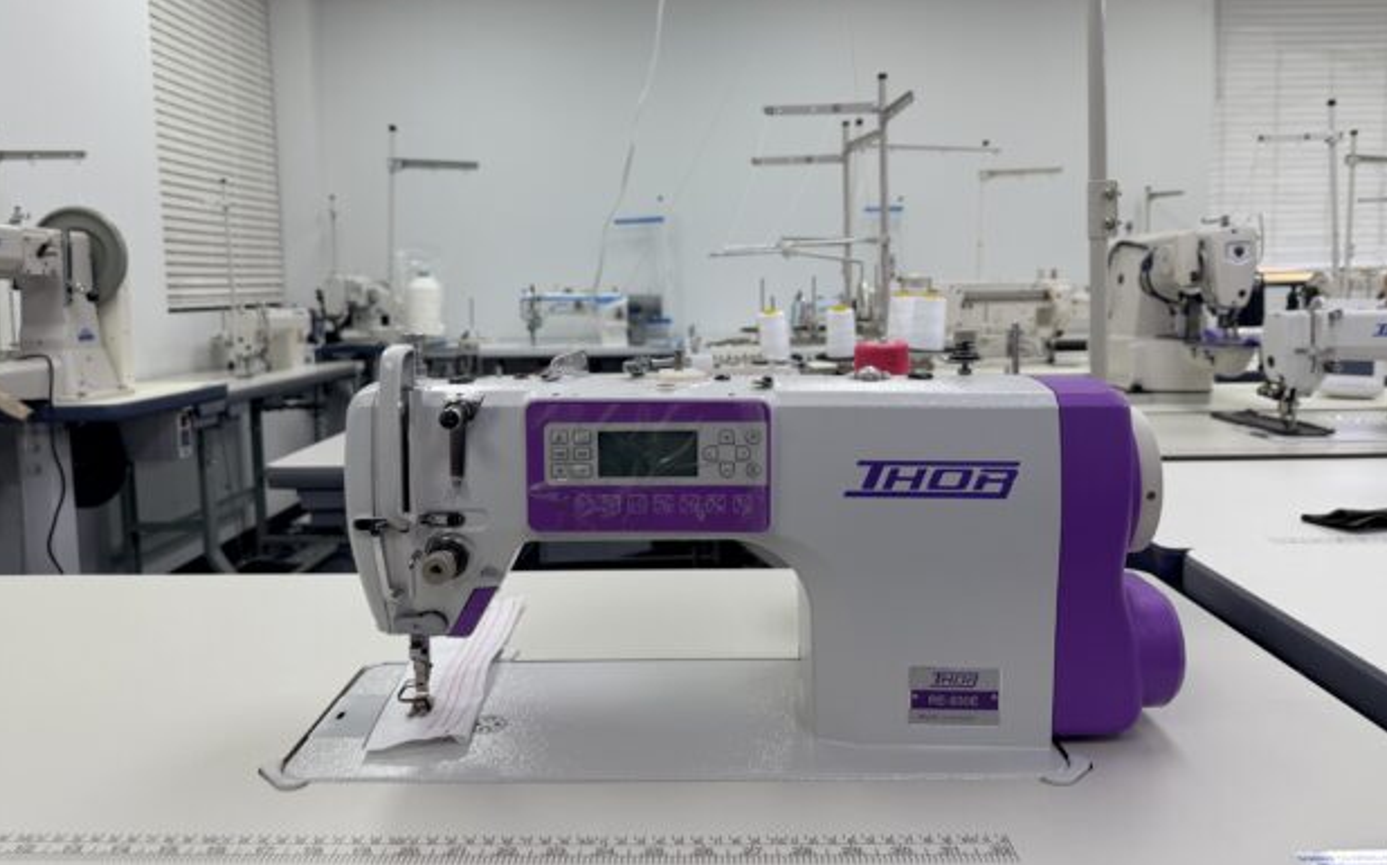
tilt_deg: -4.2
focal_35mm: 26
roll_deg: +1.9
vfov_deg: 47.4
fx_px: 982
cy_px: 365
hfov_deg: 70.4
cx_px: 699
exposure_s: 1/195
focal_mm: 6.76
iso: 64
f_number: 1.78
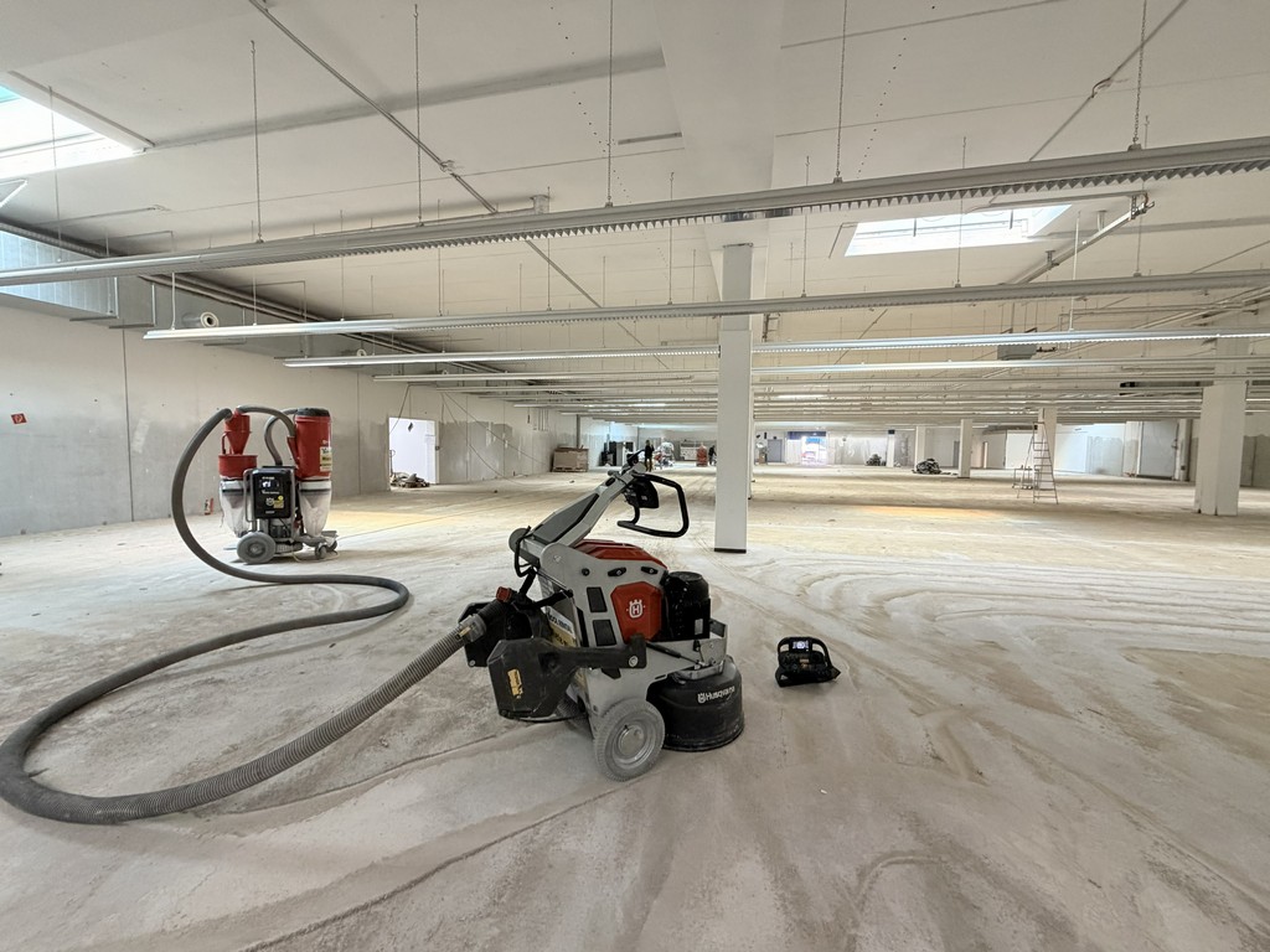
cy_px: 476
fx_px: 514
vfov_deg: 85.7
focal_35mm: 14
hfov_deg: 102.1
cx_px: 635
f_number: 2.2
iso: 320
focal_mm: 2.22
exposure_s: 1/100
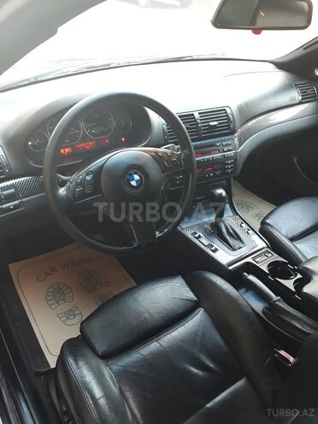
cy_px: 212
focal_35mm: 27
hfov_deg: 51.4
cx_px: 159
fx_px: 331
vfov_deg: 65.3
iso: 160
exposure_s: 1/33
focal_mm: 3.6
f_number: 1.9
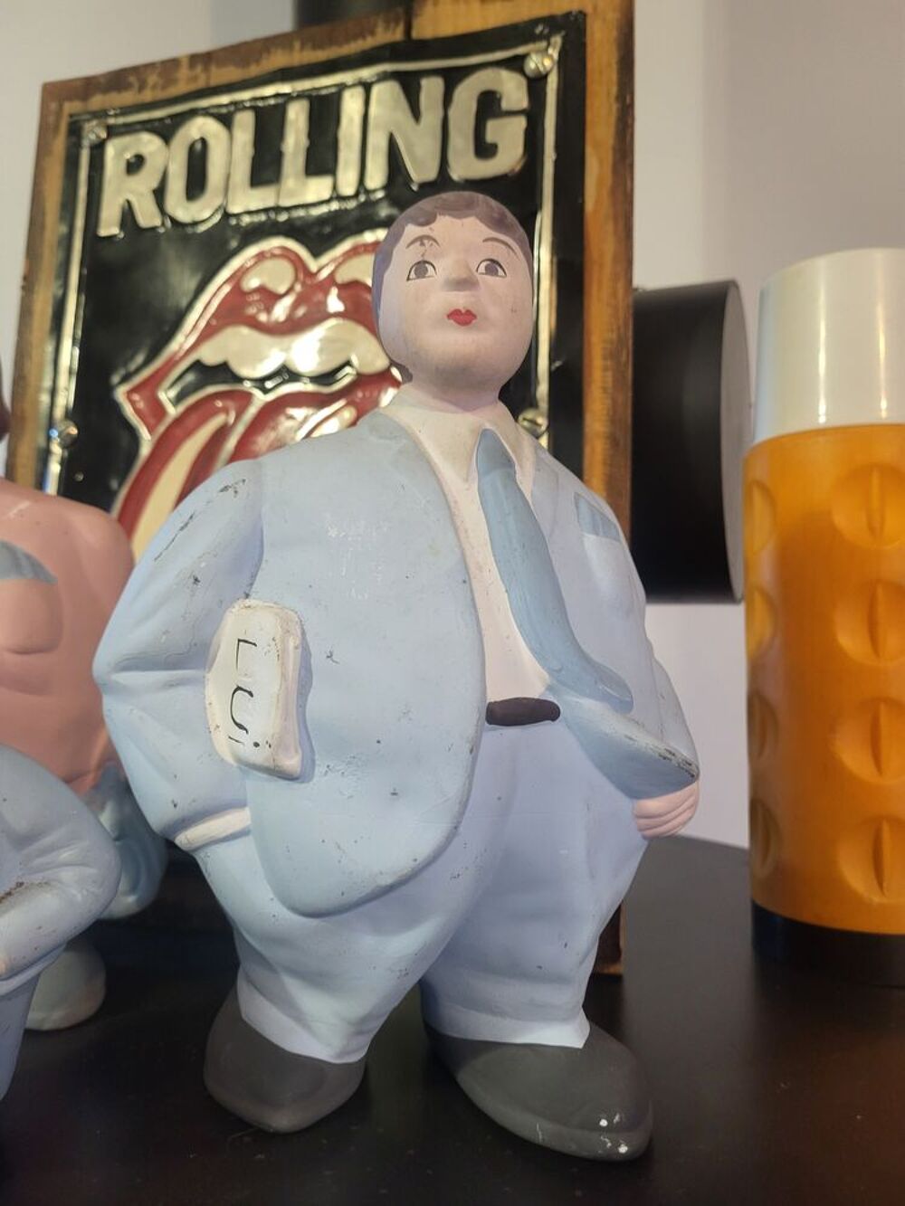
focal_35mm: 26
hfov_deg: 53.1
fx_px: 906
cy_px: 603
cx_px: 452
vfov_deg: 67.3
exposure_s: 1/50
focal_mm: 5.4
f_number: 1.8
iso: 640
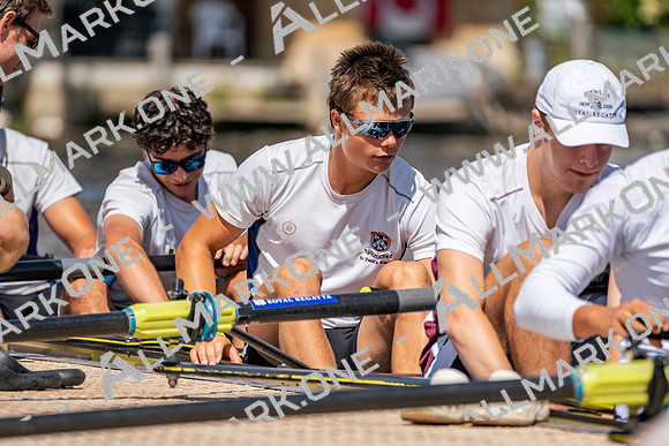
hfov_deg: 5.2
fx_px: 7435
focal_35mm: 400
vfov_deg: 3.4
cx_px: 334
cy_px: 223
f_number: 5.6
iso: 100
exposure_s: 1/1600
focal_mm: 400
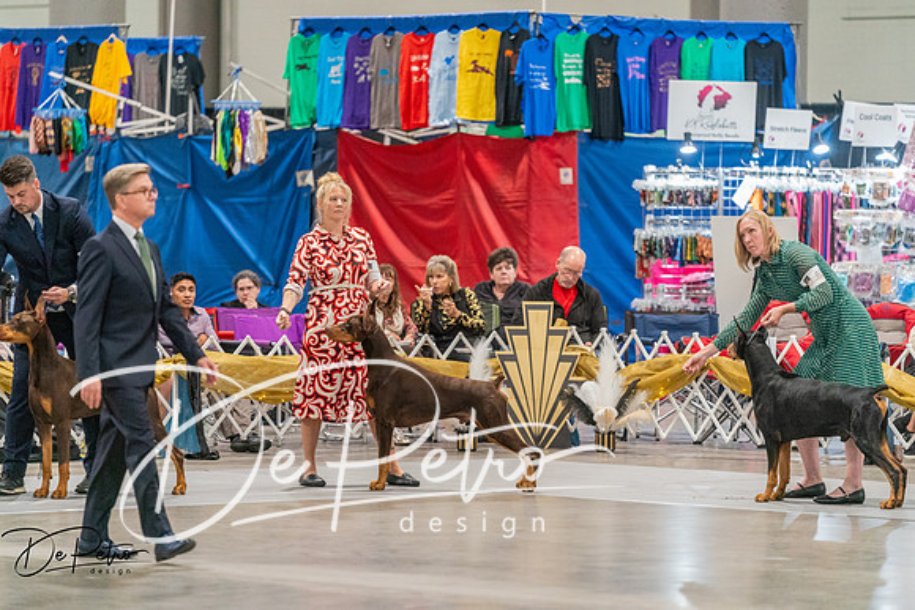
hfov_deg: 10.3
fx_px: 5084
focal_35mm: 200
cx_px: 458
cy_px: 305
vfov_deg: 6.9
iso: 6400
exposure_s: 1/250
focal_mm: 200
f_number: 2.8
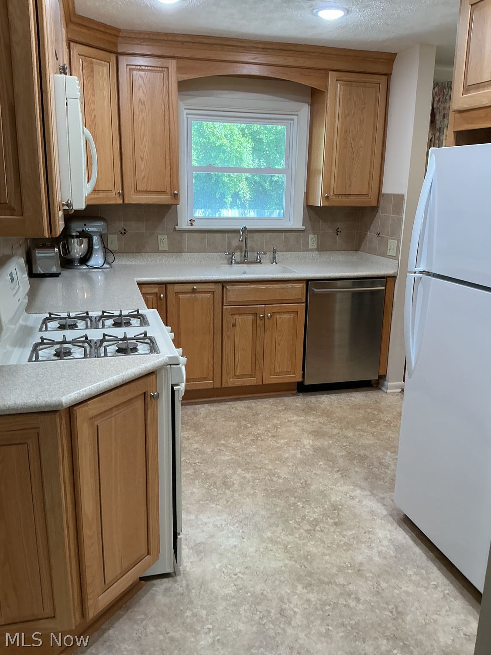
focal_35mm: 29
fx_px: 548
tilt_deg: -13.2
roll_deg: -1.0
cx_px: 246
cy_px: 328
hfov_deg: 48.2
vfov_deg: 61.7
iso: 50
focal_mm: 3
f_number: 1.8
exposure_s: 1/60
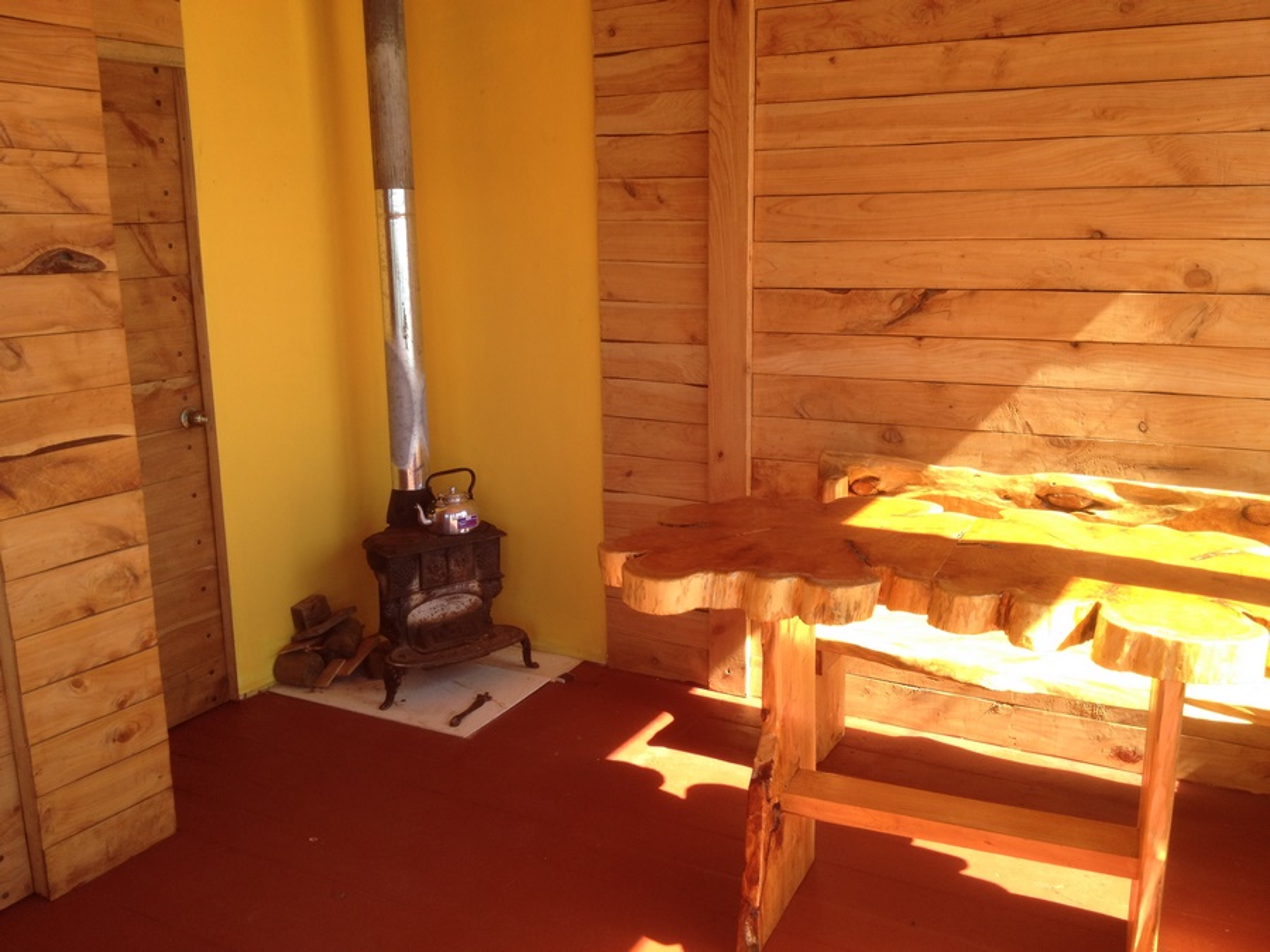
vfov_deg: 40.7
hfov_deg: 52.6
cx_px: 635
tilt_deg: -13.4
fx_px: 1284
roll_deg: +0.5
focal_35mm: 35
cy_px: 476
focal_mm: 4.28
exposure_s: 1/192
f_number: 2.4
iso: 50
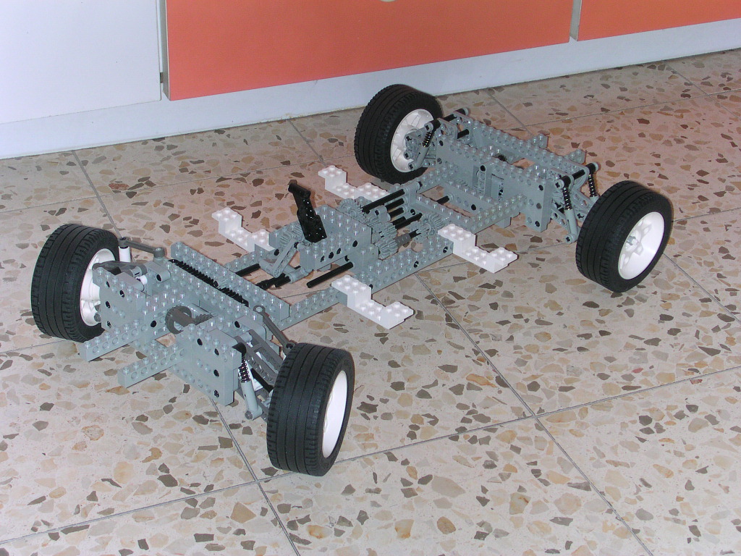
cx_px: 370
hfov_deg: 26.7
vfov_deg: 20.2
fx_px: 1563
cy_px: 278
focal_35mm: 73
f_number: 3.8
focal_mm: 11.1
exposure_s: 1/60
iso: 100
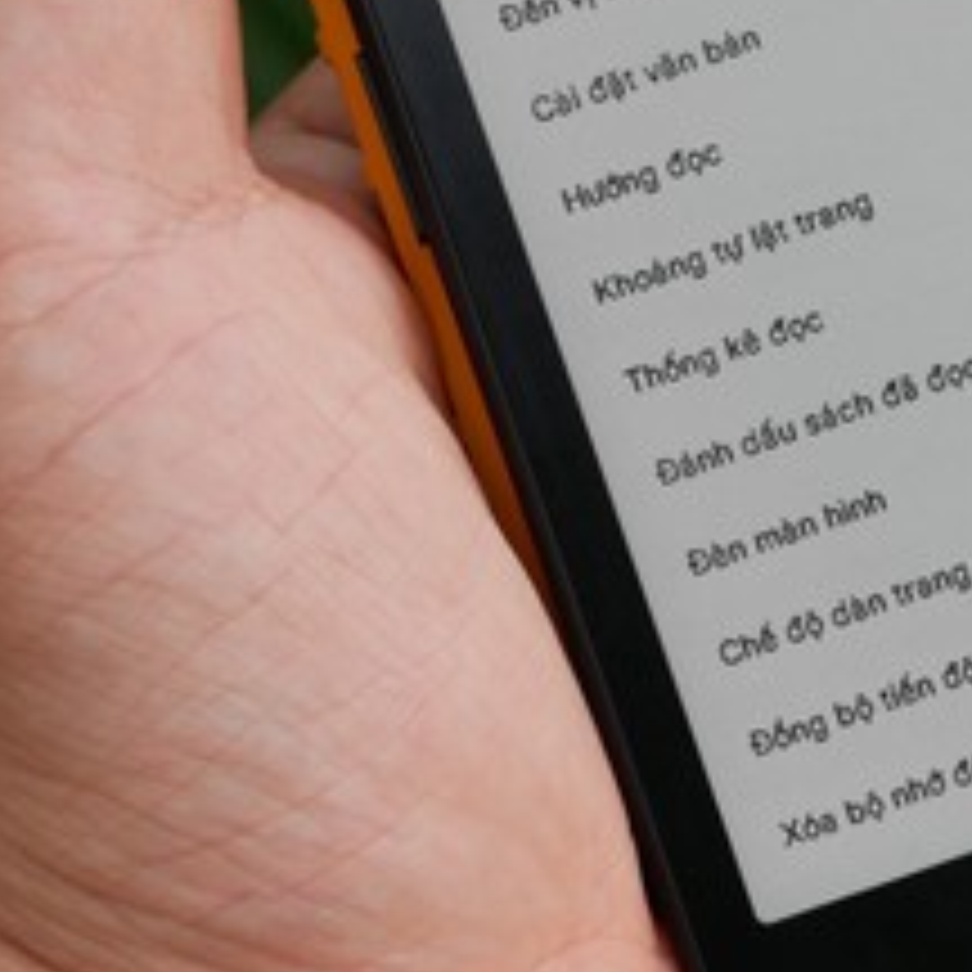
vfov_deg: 12.9
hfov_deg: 12.8
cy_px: 328
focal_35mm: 135
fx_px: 4289
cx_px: 936
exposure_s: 1/160
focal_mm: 25
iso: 200
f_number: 5
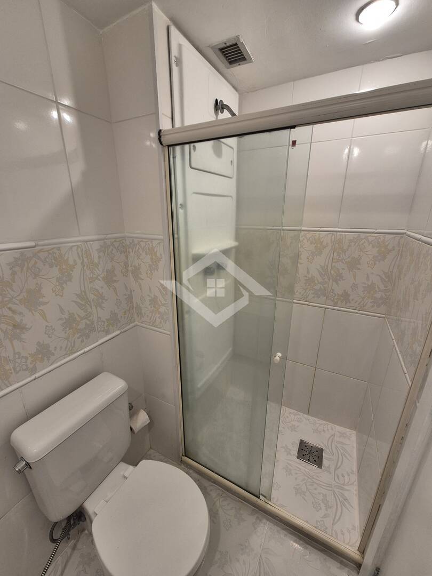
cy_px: 288
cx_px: 216
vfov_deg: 106.2
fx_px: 216
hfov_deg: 89.9
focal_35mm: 13
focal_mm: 2.2
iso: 64
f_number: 2.2
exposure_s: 1/60
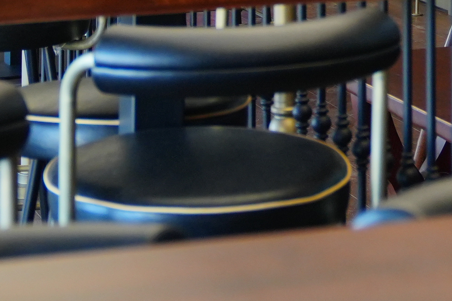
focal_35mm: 165
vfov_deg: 7.8
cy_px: -369
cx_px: 532
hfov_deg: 12.2
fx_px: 2072
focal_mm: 35
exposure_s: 1/200
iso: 800
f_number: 2.8
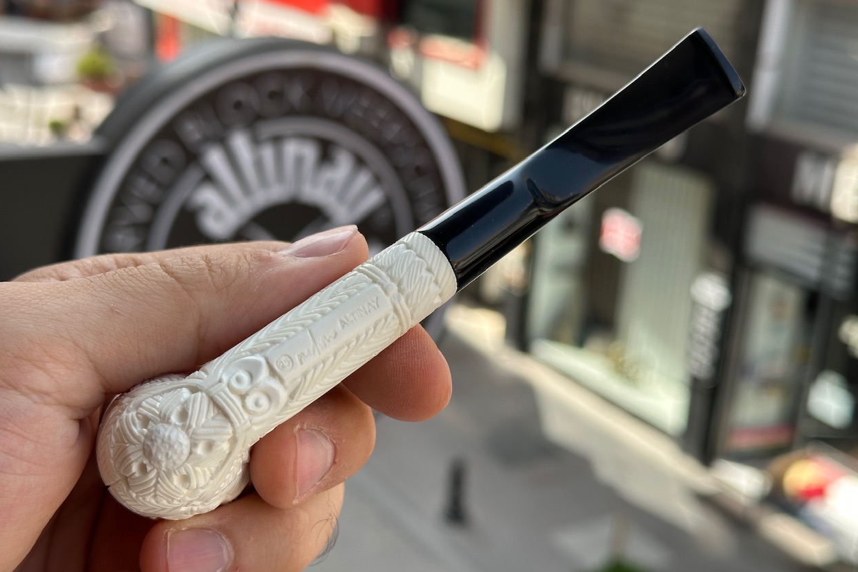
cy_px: 295
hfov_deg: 38.9
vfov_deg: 26.5
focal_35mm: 51
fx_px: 1215
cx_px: 424
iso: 64
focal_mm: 6.86
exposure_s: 1/791
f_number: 1.78
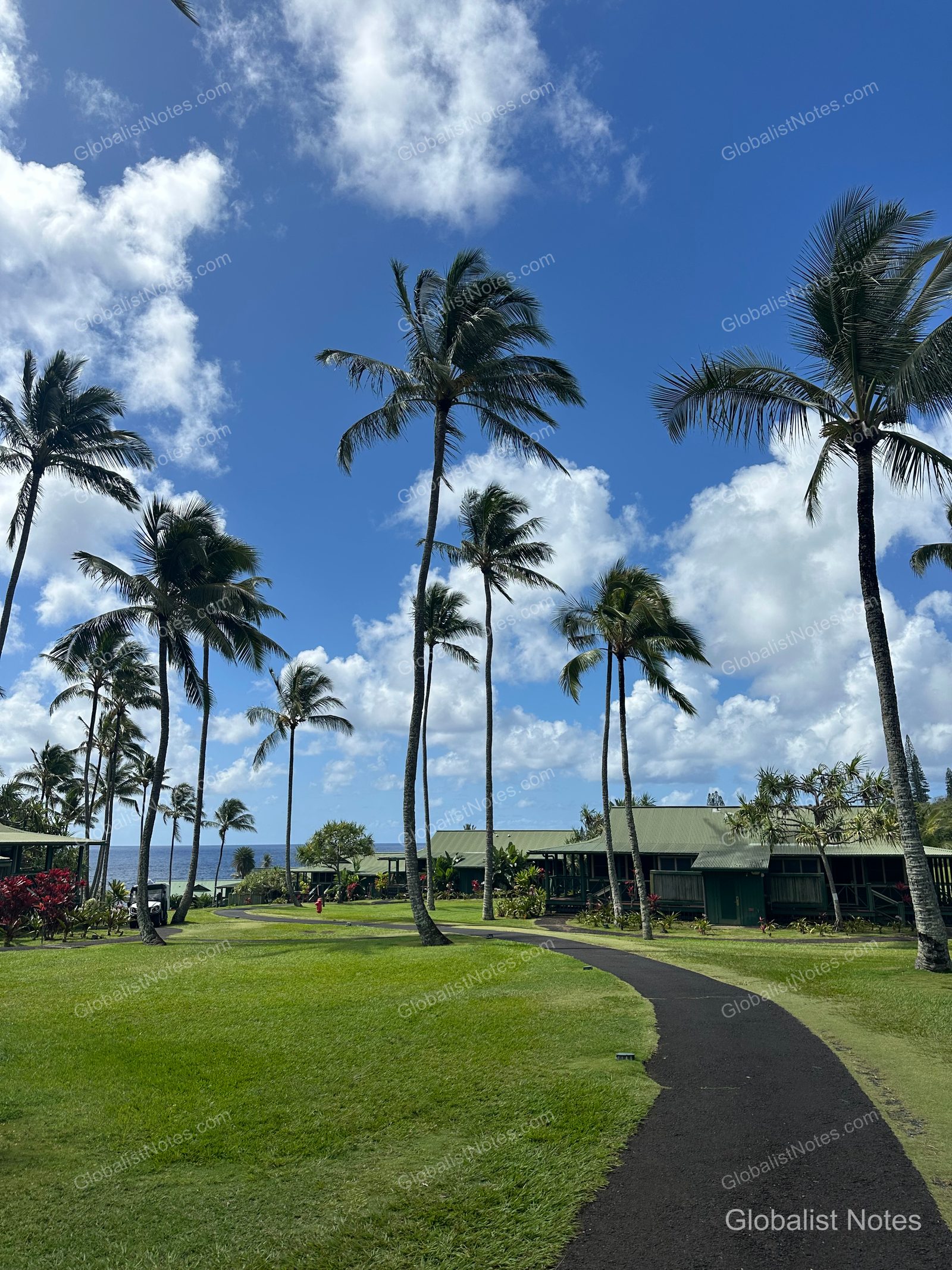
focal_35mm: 24
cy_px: 635
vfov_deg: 71.6
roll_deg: -0.6
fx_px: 880
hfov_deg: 56.8
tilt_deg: +13.7
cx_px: 476
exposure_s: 1/8197
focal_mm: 6.86
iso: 80
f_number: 1.78
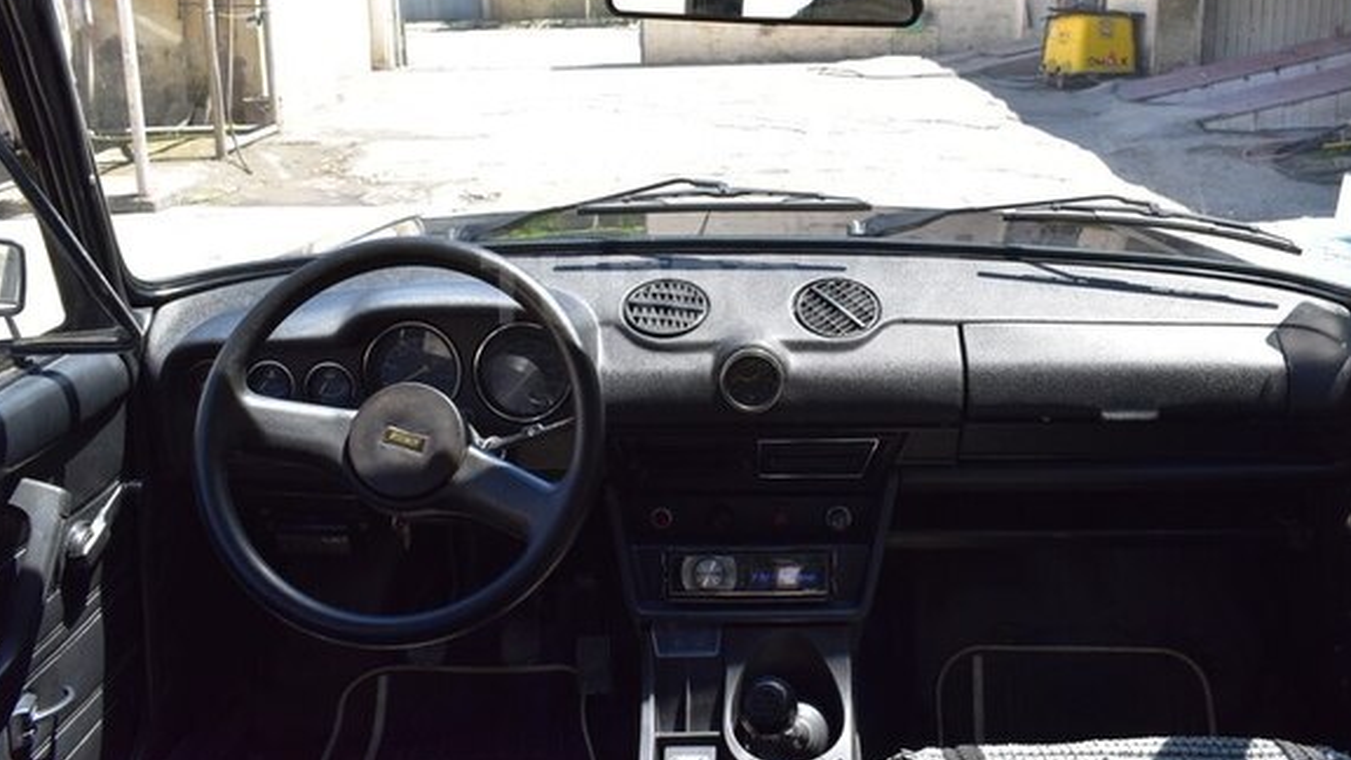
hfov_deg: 55.2
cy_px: 291
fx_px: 1290
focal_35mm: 36
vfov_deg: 32.7
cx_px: 720
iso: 400
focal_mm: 20
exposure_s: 1/200
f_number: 10
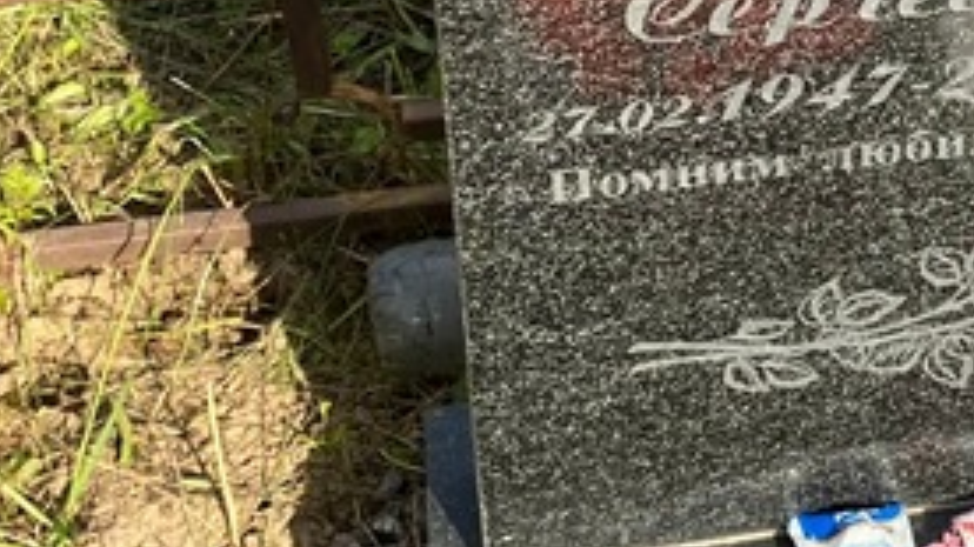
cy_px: -141
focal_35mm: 82
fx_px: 2117
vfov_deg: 14.2
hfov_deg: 24.3
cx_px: 1055
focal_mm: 4.25
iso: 32
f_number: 1.8
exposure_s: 1/1504
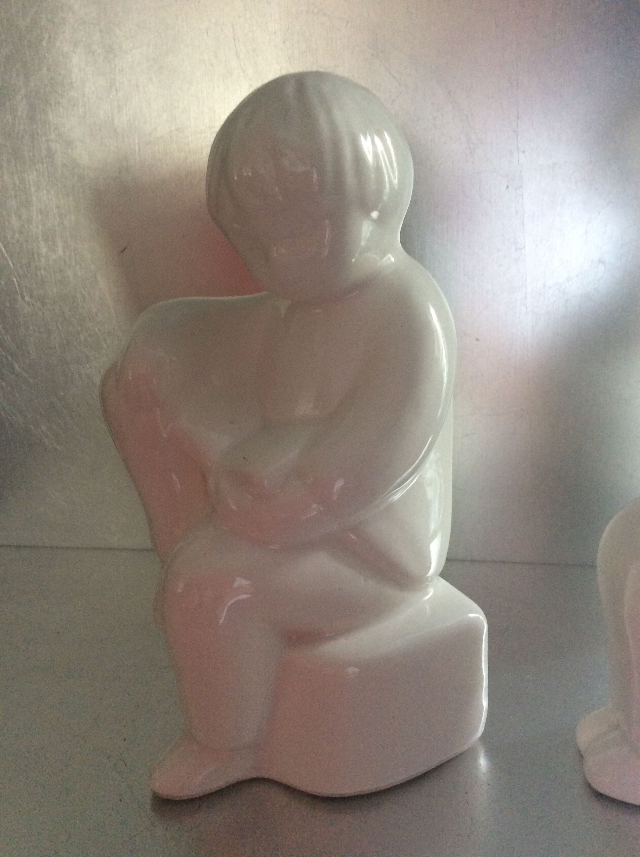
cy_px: 428
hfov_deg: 44.1
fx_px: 791
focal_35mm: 32
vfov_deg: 56.9
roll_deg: +3.1
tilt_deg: -17.0
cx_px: 320
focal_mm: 3.3
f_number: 2.4
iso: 125
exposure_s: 1/25
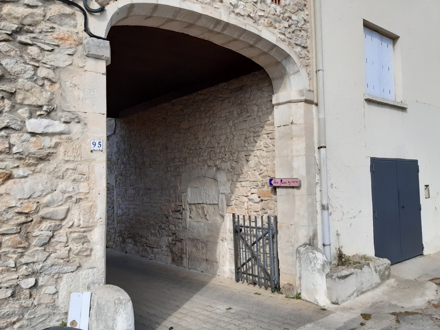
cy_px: 148
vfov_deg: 46.7
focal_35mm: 30
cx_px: 230
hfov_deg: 59.9
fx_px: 381
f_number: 1.7
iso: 80
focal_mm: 3.92
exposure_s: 1/3279
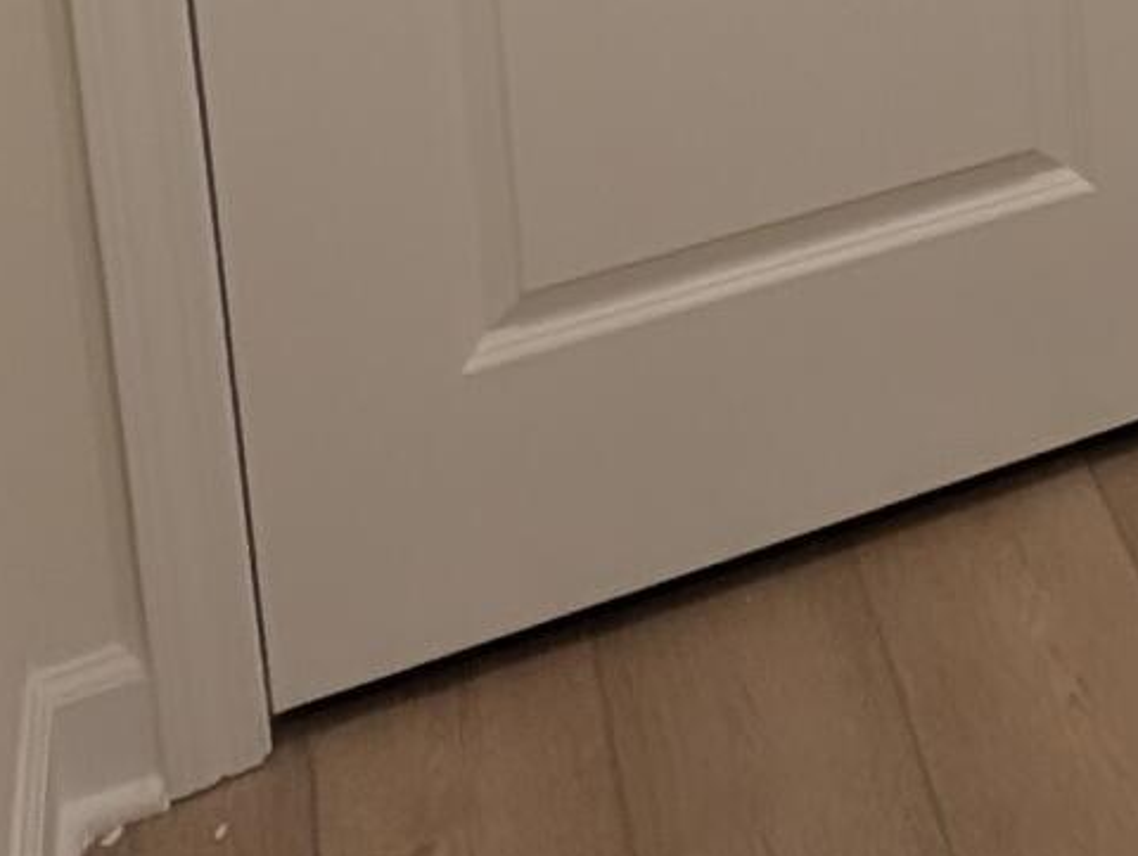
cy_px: -1008
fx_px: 2468
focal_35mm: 75
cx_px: 1648
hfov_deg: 22.1
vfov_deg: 14.8
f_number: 1.7
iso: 73
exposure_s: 1/40
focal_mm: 2.02
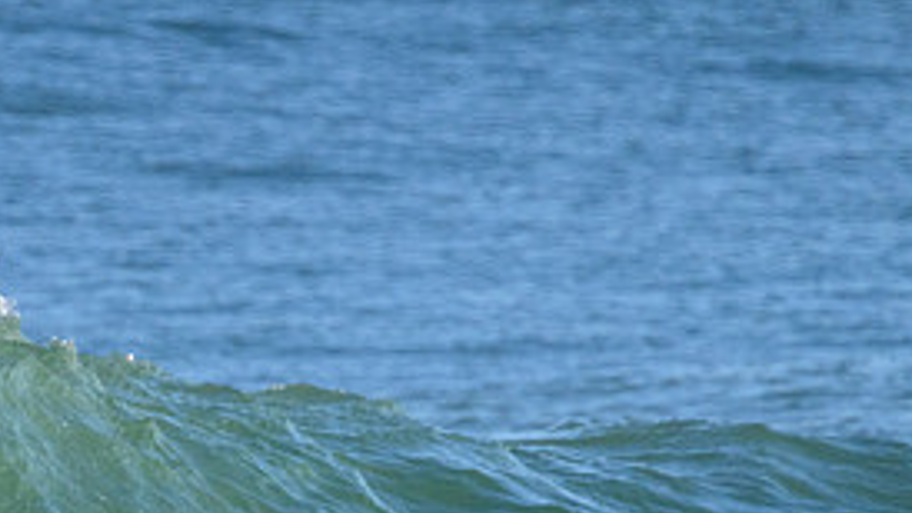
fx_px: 47002
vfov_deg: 0.6
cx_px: 91
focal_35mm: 1944
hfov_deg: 1.1
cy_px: 695
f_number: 11
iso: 2000
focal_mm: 800
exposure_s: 1/2000
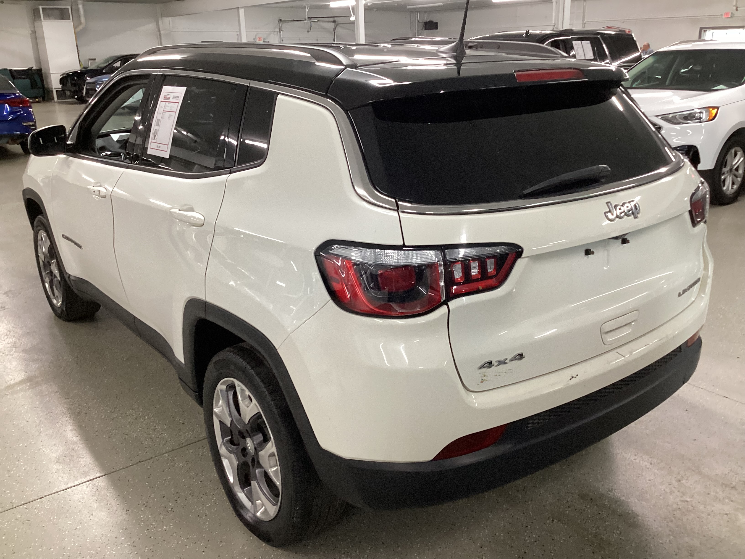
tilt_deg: -20.7
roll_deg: +1.3
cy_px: 280
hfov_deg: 58.4
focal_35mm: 31
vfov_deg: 45.4
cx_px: 372
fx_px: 667
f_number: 2.4
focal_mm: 3.3
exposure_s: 1/50
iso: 200
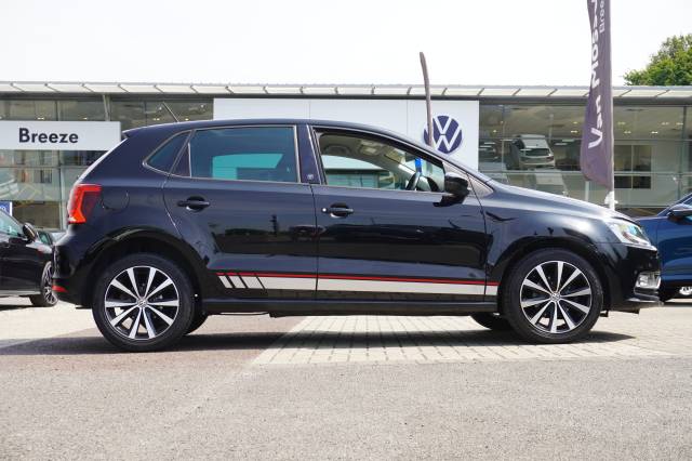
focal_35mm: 51
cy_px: 230
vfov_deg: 26.5
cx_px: 346
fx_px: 980
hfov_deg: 38.9
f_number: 6.7
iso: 100
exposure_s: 1/90
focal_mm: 34
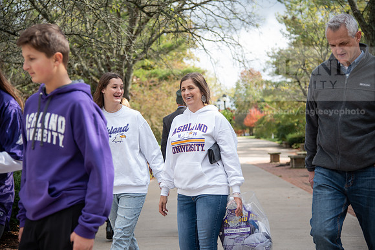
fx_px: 688
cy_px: 125
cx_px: 188
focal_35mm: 66
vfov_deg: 20.6
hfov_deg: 30.5
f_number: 4
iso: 160
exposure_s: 1/320
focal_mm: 66
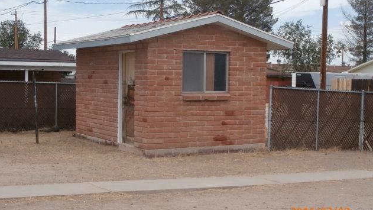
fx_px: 623
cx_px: 187
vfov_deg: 19.1
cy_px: 99
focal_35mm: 63
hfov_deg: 33.3
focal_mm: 10.11
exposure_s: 1/500
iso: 100
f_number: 4.5
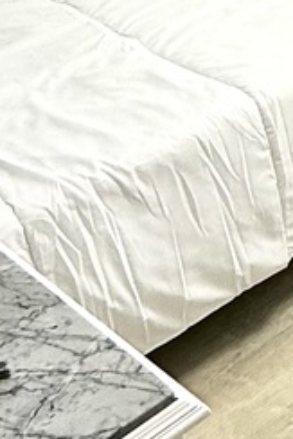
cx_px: 451
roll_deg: -1.5
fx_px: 1048
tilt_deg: -13.1
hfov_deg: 14.7
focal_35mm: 86
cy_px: -106
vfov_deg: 21.7
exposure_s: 1/99
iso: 125
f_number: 2.2
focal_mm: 2.22
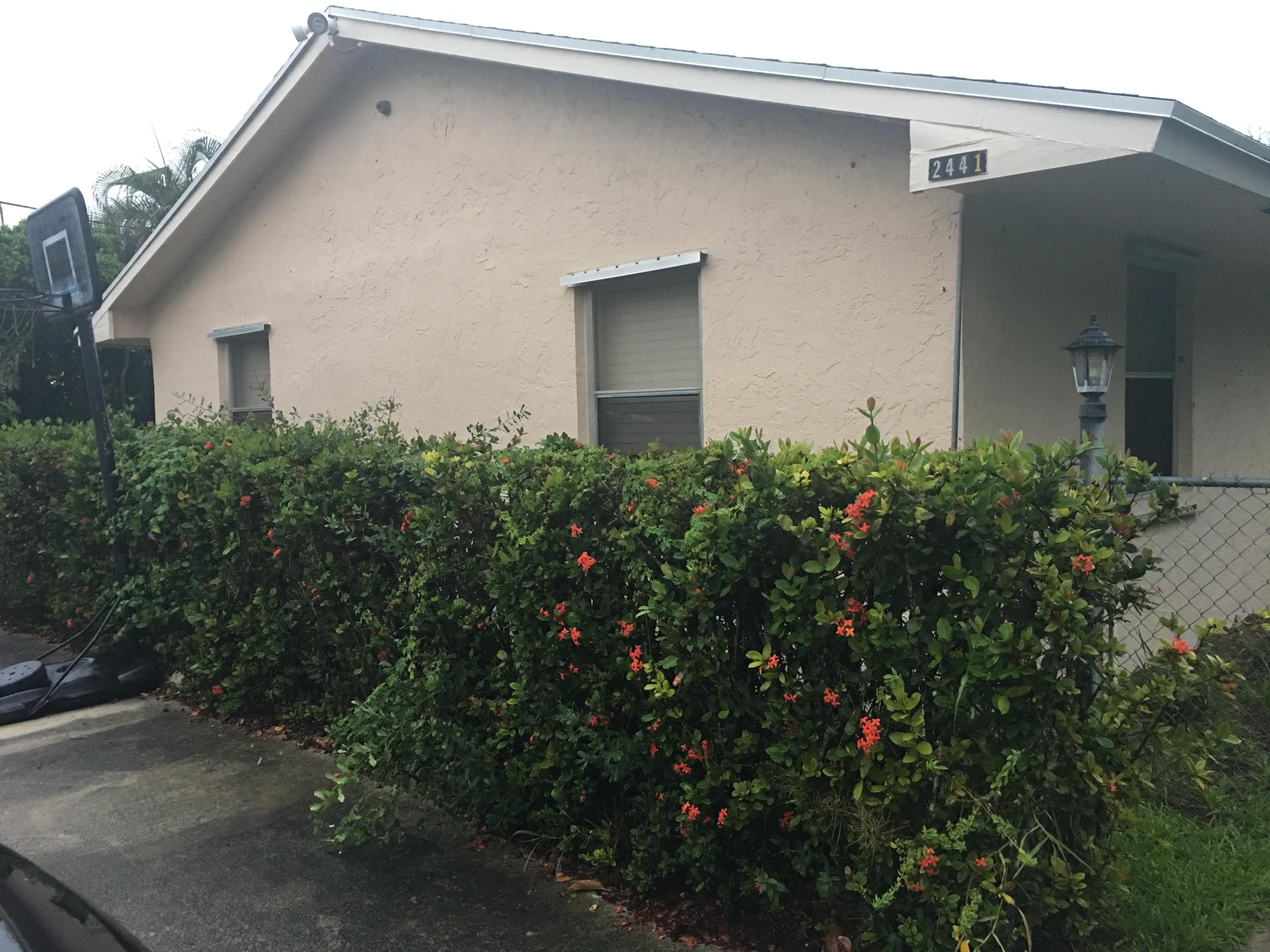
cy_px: 476
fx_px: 1064
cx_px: 635
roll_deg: +0.8
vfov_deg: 48.2
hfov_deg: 61.7
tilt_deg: -1.9
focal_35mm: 29
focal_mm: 4.15
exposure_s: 1/15
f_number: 2.2
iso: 80
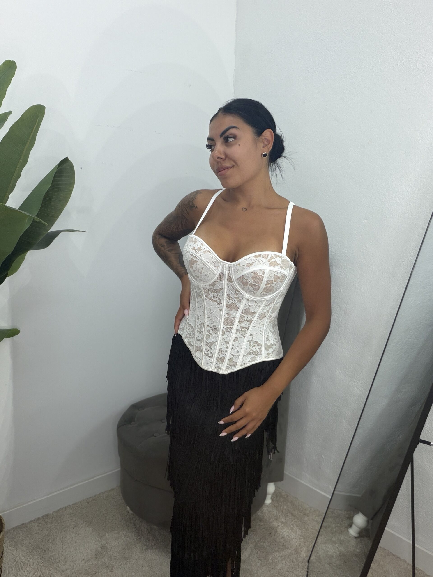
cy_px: 288
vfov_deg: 60.0
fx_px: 500
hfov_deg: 46.8
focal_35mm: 30
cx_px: 216
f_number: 1.9
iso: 80
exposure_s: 1/113
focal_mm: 2.71
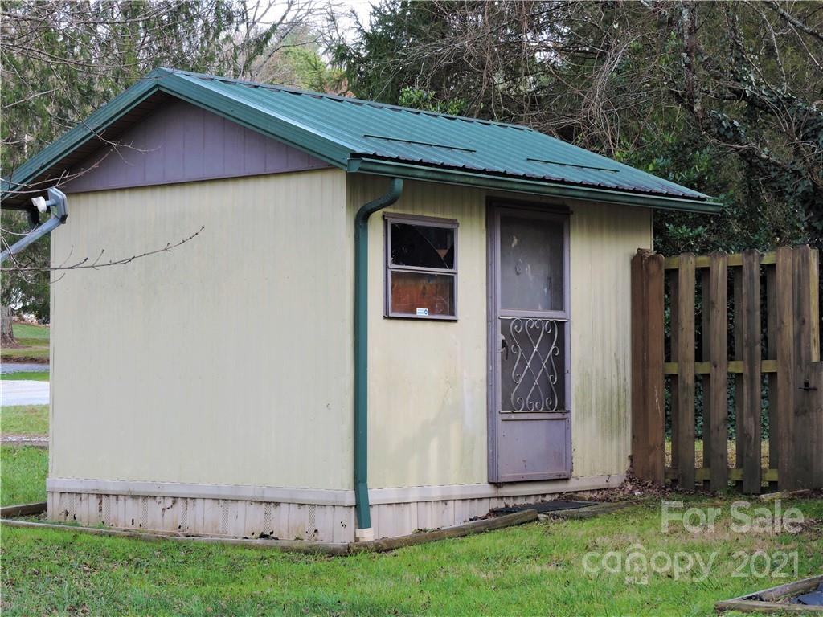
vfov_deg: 17.4
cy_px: 308
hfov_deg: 23.0
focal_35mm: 85
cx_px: 412
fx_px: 2021
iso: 100
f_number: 4.5
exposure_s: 1/60
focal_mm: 15.2
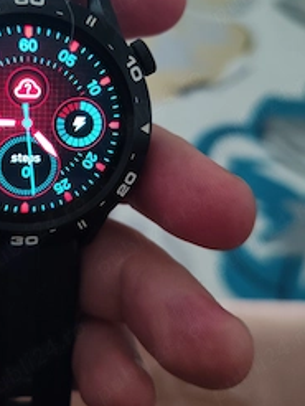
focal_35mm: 39
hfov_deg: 36.3
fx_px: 457
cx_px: 91
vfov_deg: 47.1
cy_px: 137
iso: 390
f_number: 1.7
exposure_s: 1/33.3
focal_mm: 5.24
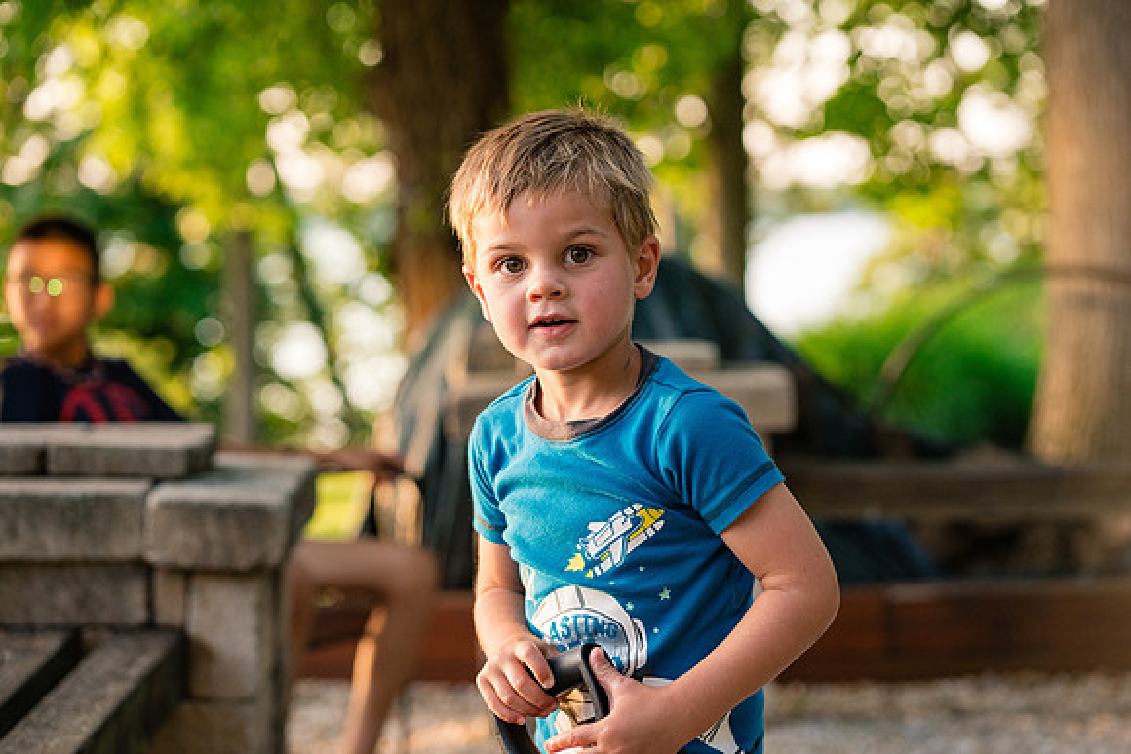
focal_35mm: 85
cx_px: 566
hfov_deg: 23.9
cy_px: 377
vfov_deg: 16.1
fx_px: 2671
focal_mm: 85
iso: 1000
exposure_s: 1/800
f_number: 3.5
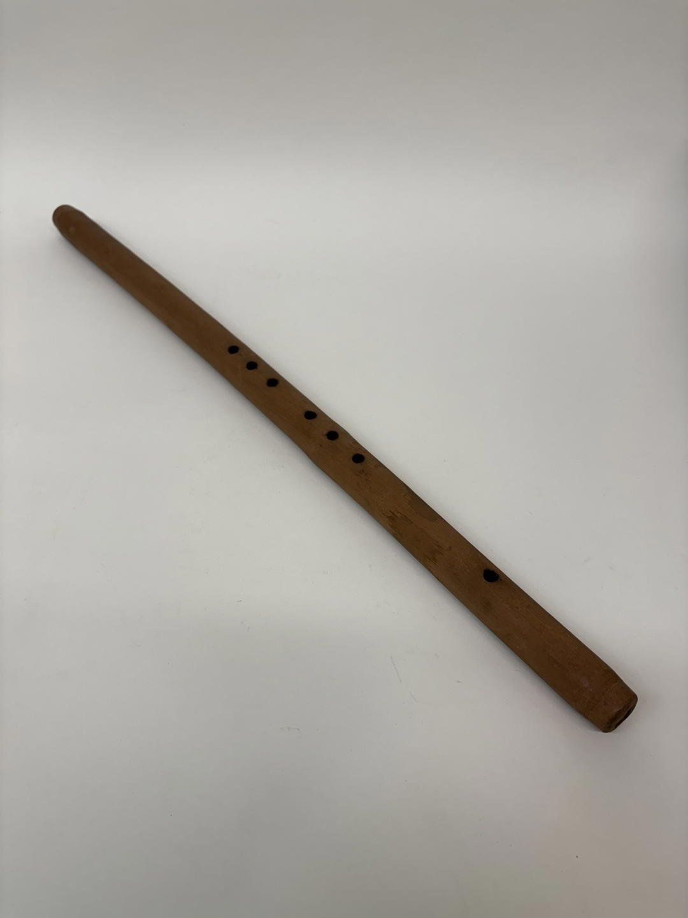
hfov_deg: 53.1
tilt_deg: -45.7
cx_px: 344
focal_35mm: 26
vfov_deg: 67.3
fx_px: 689
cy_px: 459
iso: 64
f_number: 1.6
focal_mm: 5.96
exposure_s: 1/120
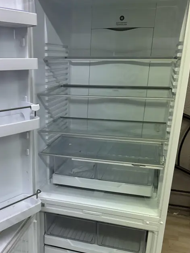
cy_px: 173
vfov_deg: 46.9
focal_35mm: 39
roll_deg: -0.4
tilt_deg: -21.1
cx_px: 58
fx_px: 285
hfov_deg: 36.3
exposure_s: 1/100
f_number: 1.78
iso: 80
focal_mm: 6.86
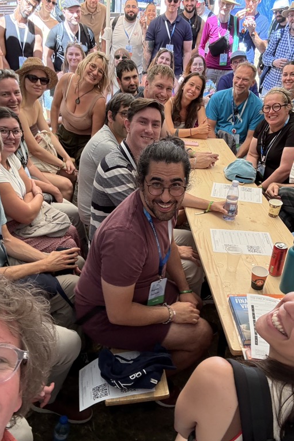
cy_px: 220
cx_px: 152
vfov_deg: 58.7
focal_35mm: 32
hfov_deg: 41.1
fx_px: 392
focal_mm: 2.69
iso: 80
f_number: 1.9
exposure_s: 1/81
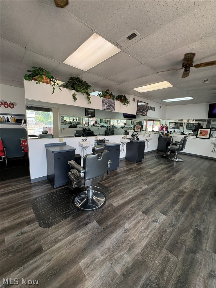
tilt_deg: -9.7
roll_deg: -2.6
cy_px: 144
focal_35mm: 14
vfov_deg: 102.1
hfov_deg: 85.7
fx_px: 116
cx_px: 108
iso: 100
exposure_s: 1/120
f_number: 2.2
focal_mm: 2.22
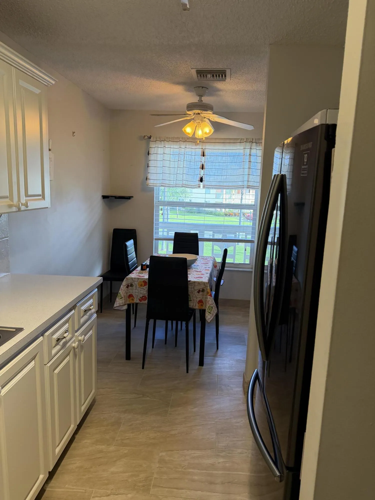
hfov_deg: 56.8
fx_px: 347
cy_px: 250
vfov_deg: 71.6
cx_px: 188
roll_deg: -2.9
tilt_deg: -10.2
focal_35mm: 24
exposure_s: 1/146
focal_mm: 6.76
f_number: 1.78
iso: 200
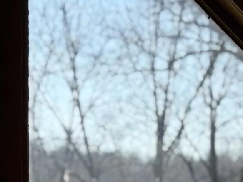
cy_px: 309
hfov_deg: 7.9
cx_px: -63
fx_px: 1734
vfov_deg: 5.9
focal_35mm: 247
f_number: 1.78
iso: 64
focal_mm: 6.76
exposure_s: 1/2146
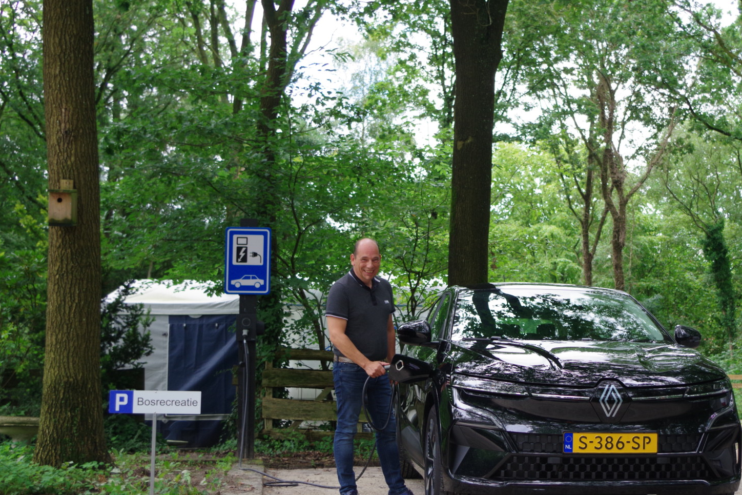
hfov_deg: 32.6
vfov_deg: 22.3
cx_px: 490
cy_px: 254
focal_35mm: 61
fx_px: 1257
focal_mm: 30.63
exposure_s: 1/160
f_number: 4
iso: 400
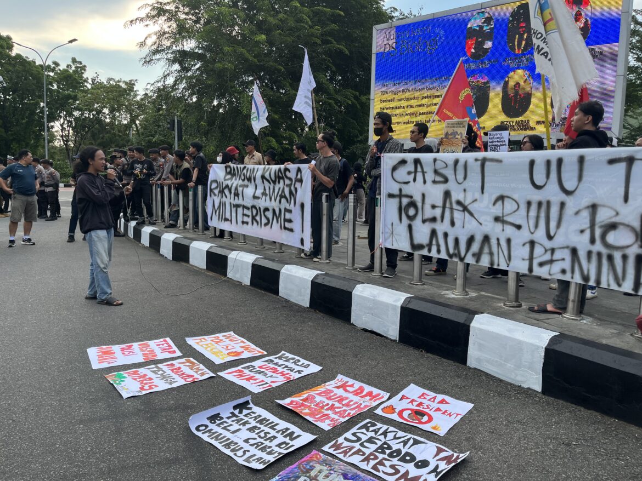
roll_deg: -1.5
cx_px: 321
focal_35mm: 26
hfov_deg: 67.3
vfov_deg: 53.1
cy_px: 240
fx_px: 482
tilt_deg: -5.9
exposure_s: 1/992
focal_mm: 5.1
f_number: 1.6
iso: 50
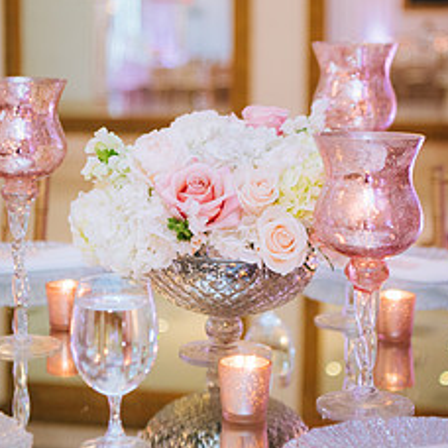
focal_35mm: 84
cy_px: 171
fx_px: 1230
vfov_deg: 20.6
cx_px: 218
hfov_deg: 20.6
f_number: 2.8
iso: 800
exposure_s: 1/200
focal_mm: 50
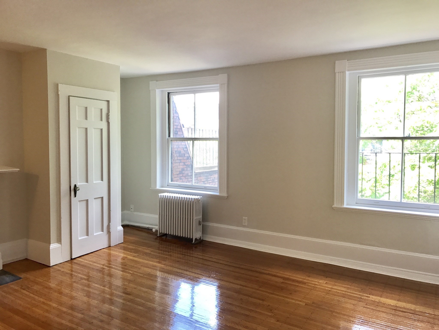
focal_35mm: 28
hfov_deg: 63.4
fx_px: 355
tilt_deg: -2.1
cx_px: 220
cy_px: 165
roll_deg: +0.8
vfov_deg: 49.7
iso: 25
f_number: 1.8
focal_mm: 3.99
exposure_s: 1/60
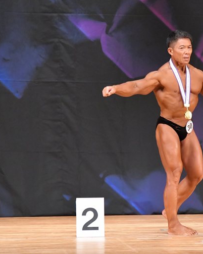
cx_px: 165
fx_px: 3036
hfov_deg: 3.8
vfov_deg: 4.8
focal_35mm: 404
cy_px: 127
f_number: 5.6
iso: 8000
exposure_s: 1/400
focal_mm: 190
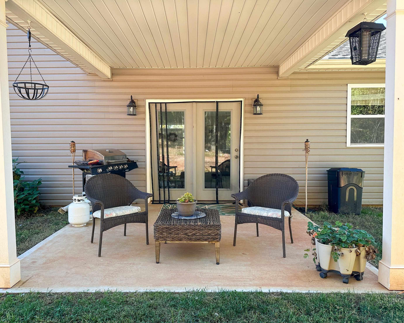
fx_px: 311
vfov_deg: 54.9
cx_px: 187
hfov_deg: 65.9
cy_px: 161
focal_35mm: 26
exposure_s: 1/340
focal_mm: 6.86
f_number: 1.8
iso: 80
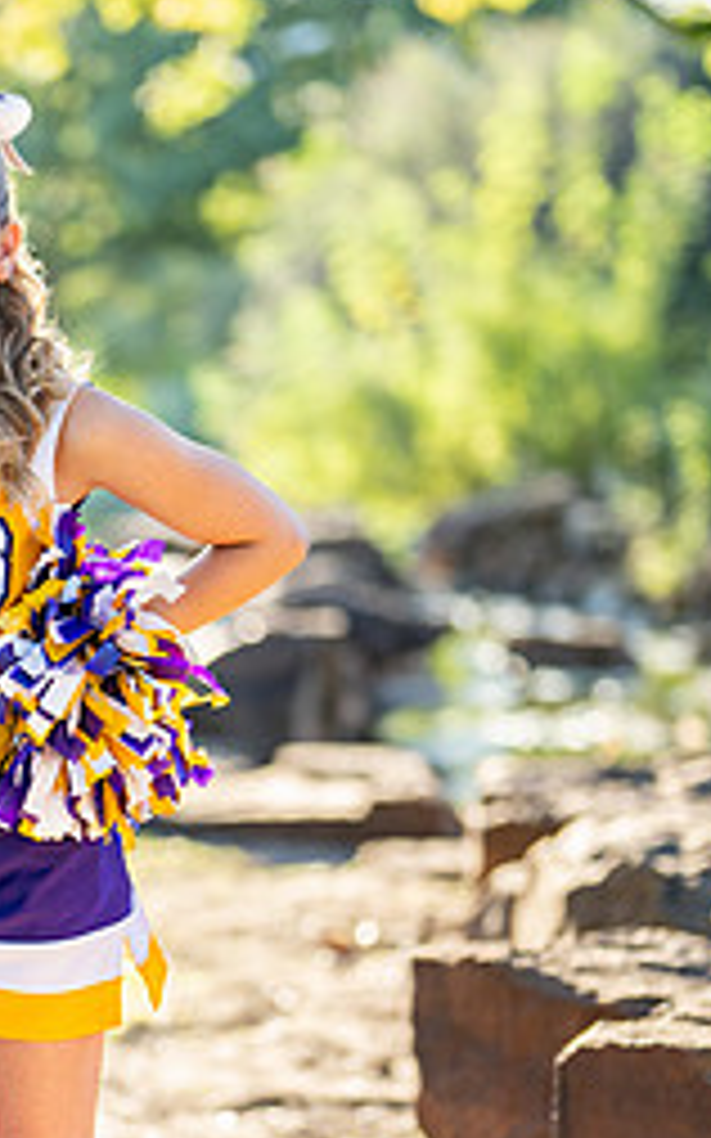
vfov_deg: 15.1
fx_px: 4281
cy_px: 814
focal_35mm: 138
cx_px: 14
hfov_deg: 9.4
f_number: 1.2
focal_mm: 50
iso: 250
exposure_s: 1/1000
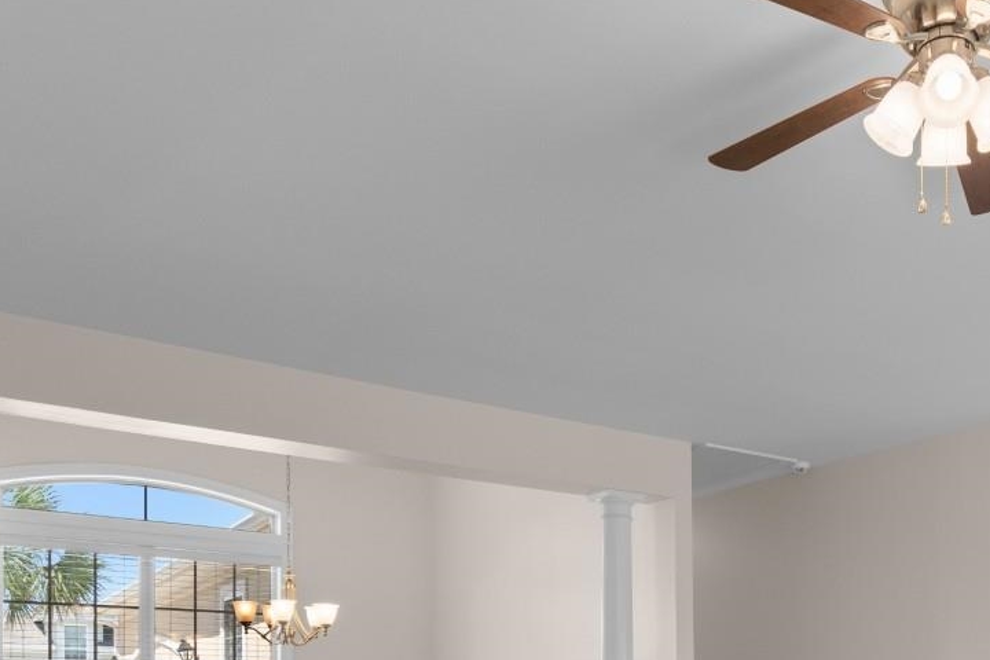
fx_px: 990
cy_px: 693
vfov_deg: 33.1
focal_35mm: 36
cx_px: 793
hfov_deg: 49.9
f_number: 4.8
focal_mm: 11
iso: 100
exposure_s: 1/2
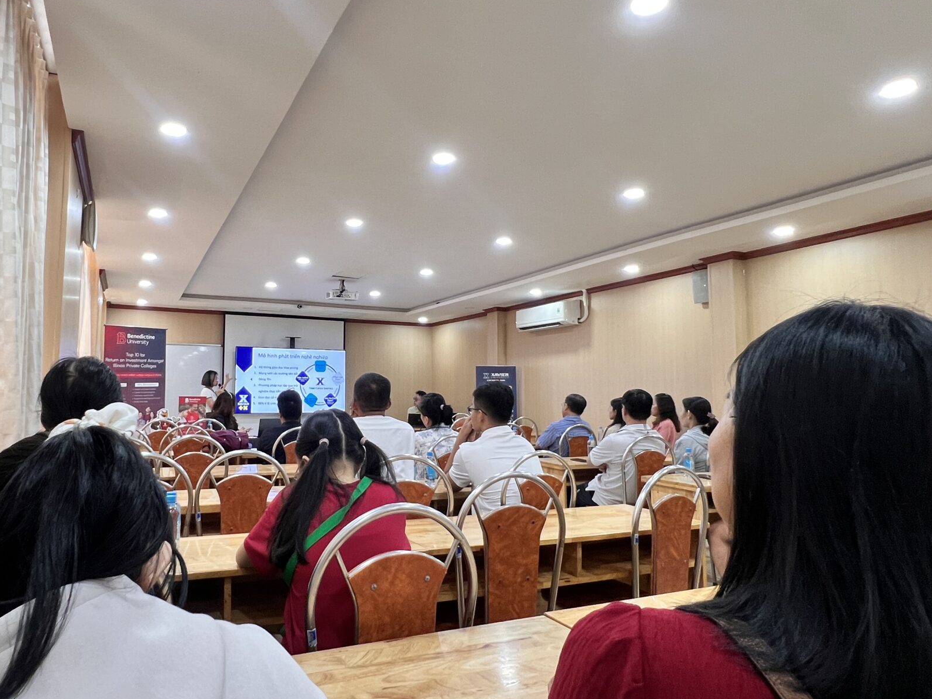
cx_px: 366
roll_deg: -1.1
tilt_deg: +4.7
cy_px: 345
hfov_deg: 77.9
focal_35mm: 21
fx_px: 565
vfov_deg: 63.4
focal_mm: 1.57
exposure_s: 1/50
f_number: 1.8
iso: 200
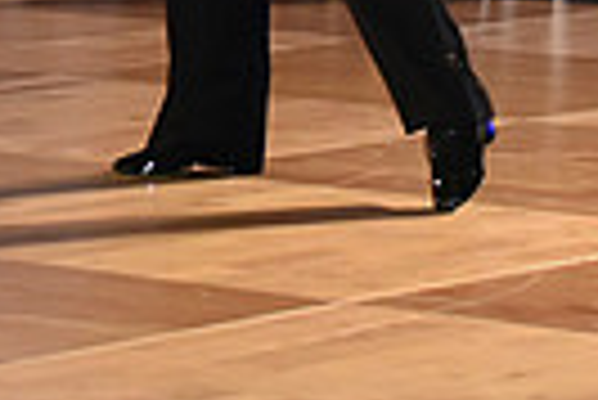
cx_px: -220
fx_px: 5088
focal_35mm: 306
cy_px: -276
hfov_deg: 6.7
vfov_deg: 4.5
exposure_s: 1/250
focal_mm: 70
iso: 2000
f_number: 4.5
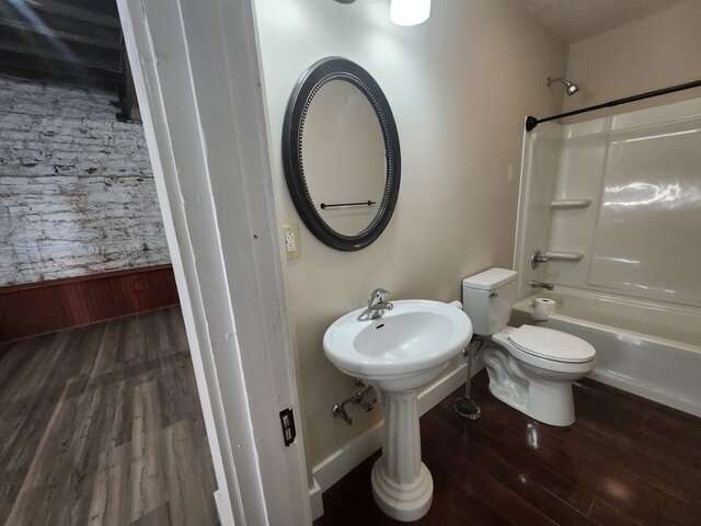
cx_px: 350
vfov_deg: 89.9
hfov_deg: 106.2
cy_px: 263
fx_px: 263
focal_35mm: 13
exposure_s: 1/60
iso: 400
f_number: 2.2
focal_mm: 1.74
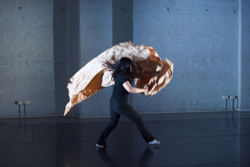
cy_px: 84
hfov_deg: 28.8
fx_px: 486
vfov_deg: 19.5
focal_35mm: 70
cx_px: 125
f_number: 2.8
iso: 1600
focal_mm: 70
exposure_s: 1/100
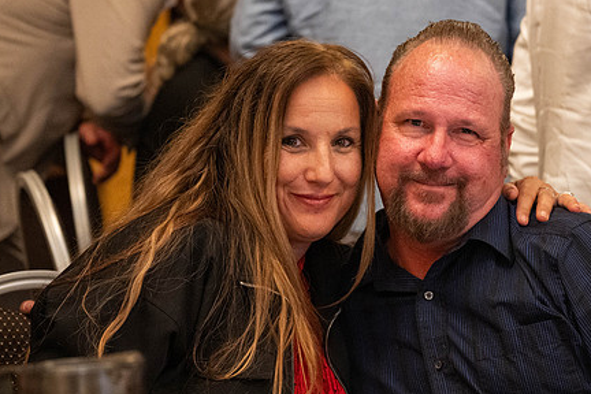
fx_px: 2068
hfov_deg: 16.2
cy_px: 121
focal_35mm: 126
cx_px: 382
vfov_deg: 10.9
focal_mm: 63
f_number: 2.8
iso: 2500
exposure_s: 1/125
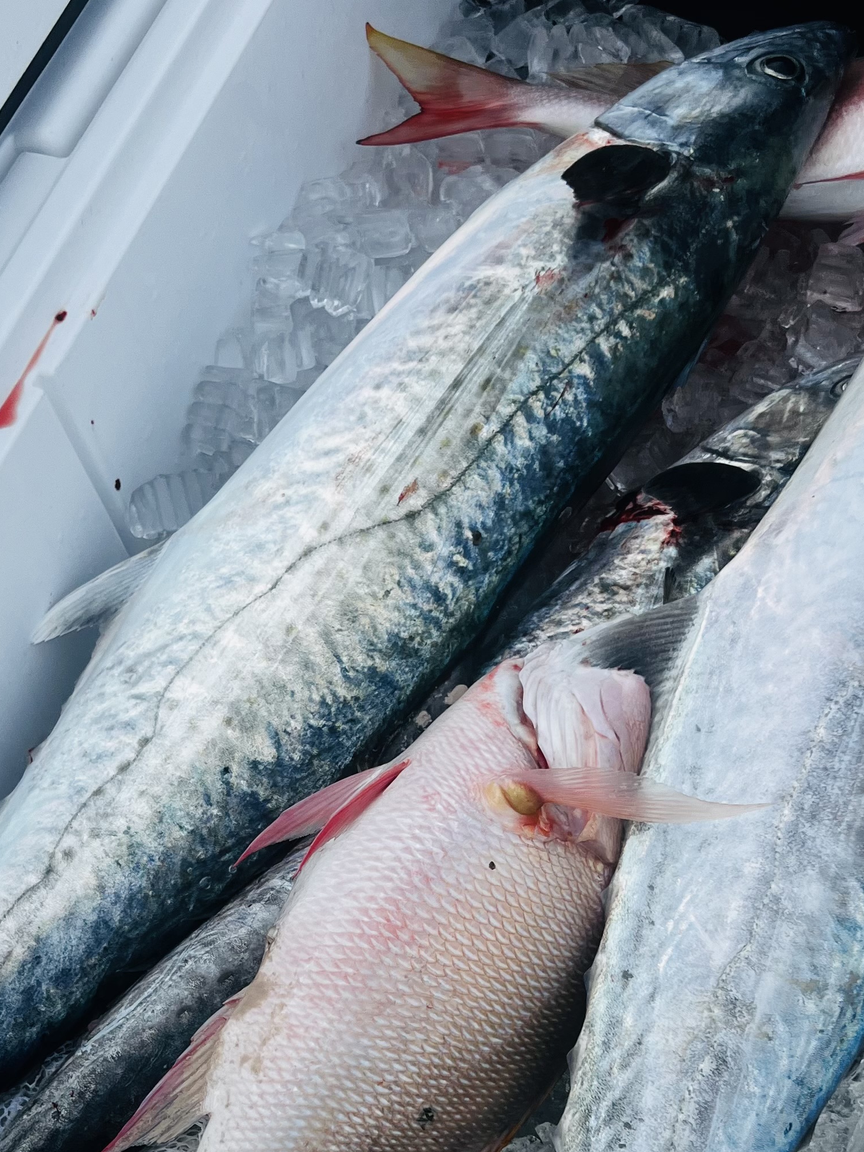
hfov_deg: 28.0
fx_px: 1731
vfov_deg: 35.9
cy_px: 876
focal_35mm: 52
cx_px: 339
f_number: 1.5
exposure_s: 1/5882
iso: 50
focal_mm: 5.7
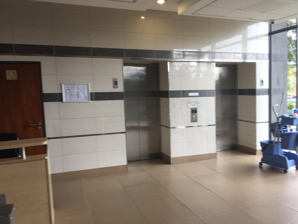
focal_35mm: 29
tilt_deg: -6.1
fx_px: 250
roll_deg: +0.0
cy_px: 112
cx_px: 149
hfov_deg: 61.7
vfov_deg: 48.2
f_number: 2.2
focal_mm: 4.15
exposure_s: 1/100
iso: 40
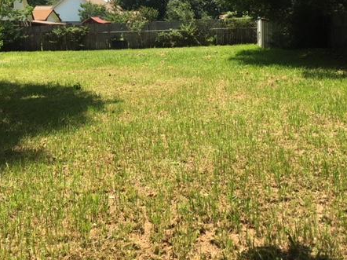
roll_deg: +1.7
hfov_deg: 44.8
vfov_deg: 33.8
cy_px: 73
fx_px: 421
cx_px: 174
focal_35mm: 42
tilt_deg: -5.0
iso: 25
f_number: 2.2
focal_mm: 4.15
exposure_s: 1/962
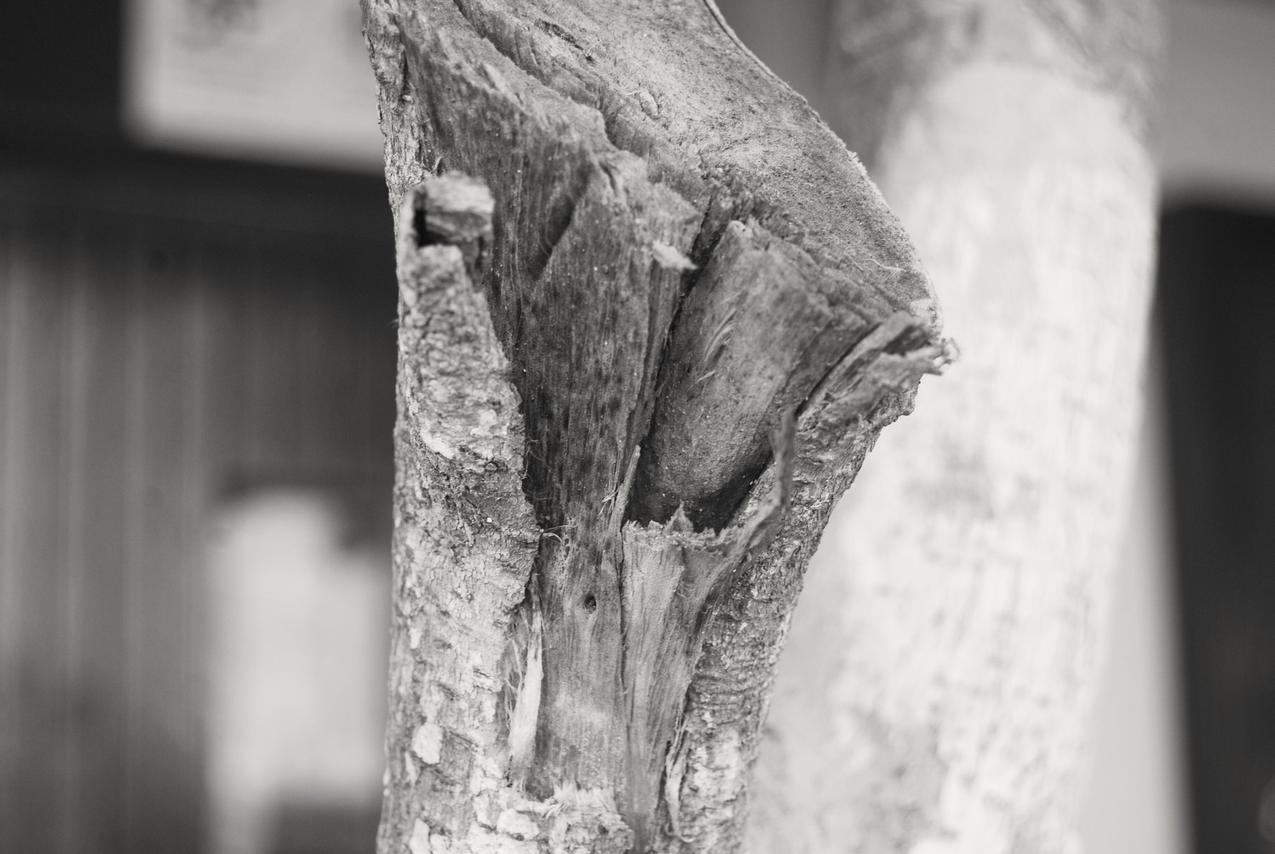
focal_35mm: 82
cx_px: 638
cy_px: 427
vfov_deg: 16.6
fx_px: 2925
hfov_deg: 24.6
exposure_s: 1/60
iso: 200
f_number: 5.6
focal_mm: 55
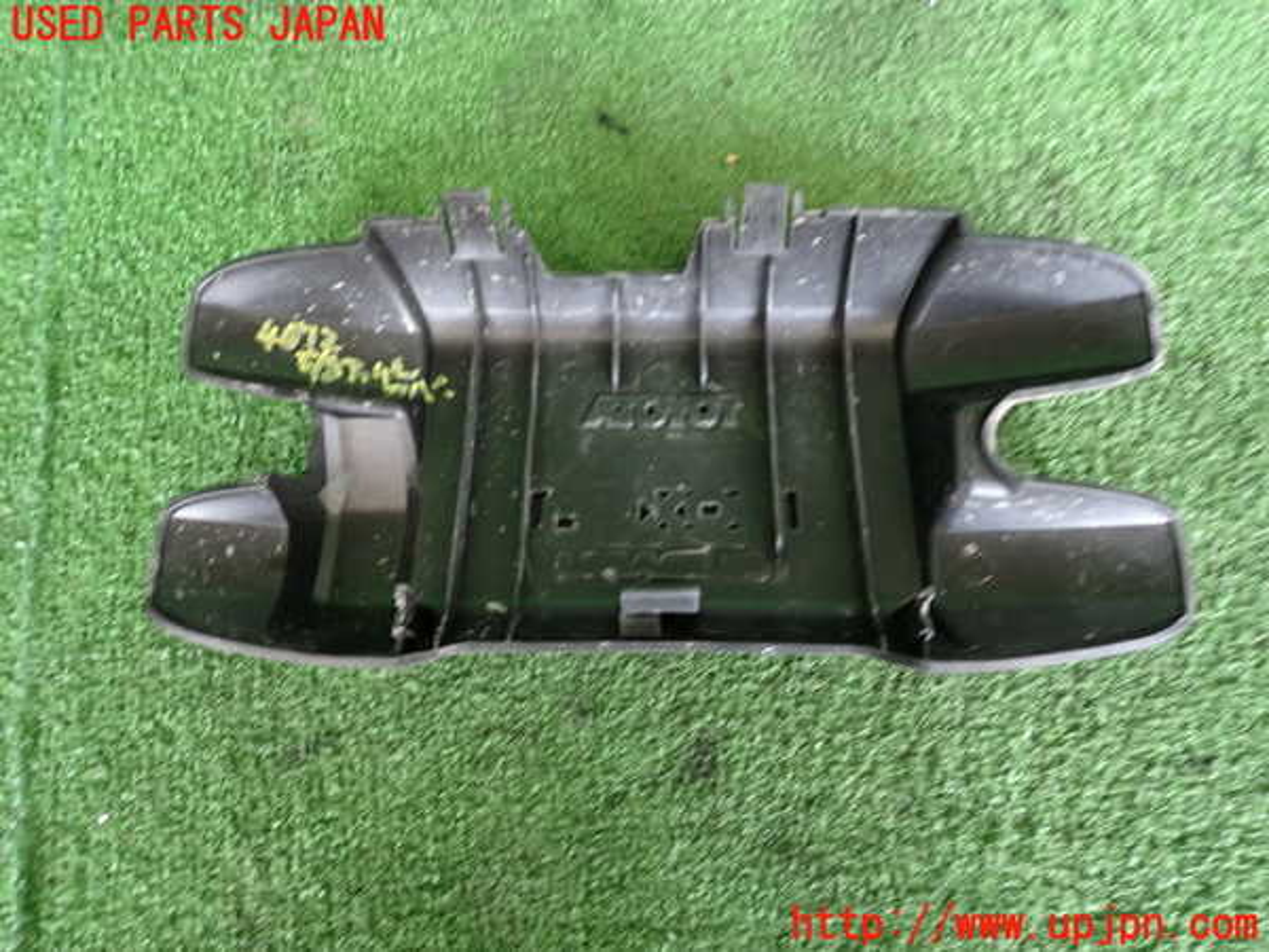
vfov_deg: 54.9
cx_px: 634
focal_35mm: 25
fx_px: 916
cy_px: 476
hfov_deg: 69.4
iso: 250
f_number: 2
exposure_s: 1/30
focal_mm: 4.5
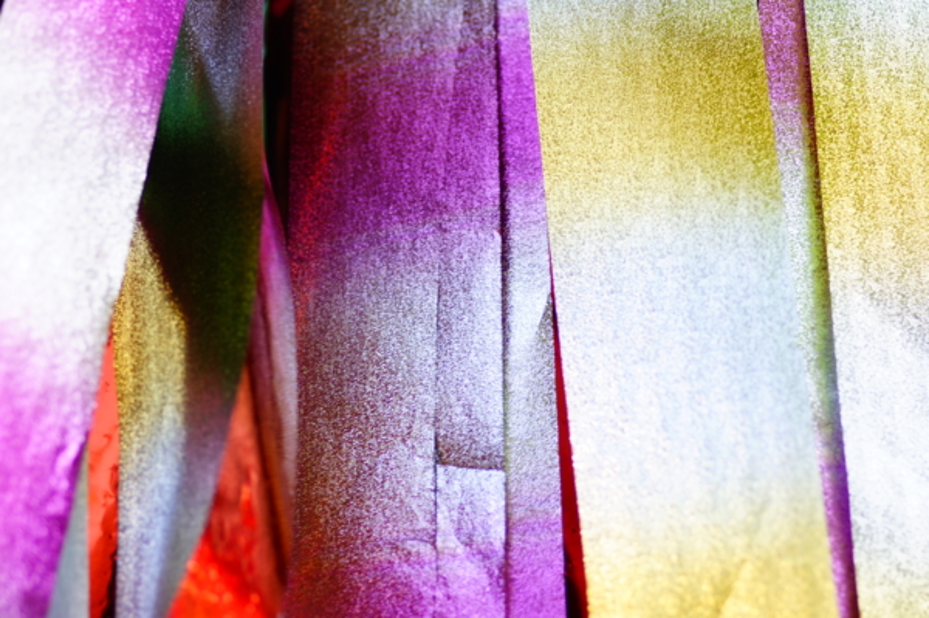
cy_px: 309
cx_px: 464
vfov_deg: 9.1
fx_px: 3868
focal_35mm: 150
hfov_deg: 13.7
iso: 200
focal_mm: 100
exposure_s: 1/200
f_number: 2.8
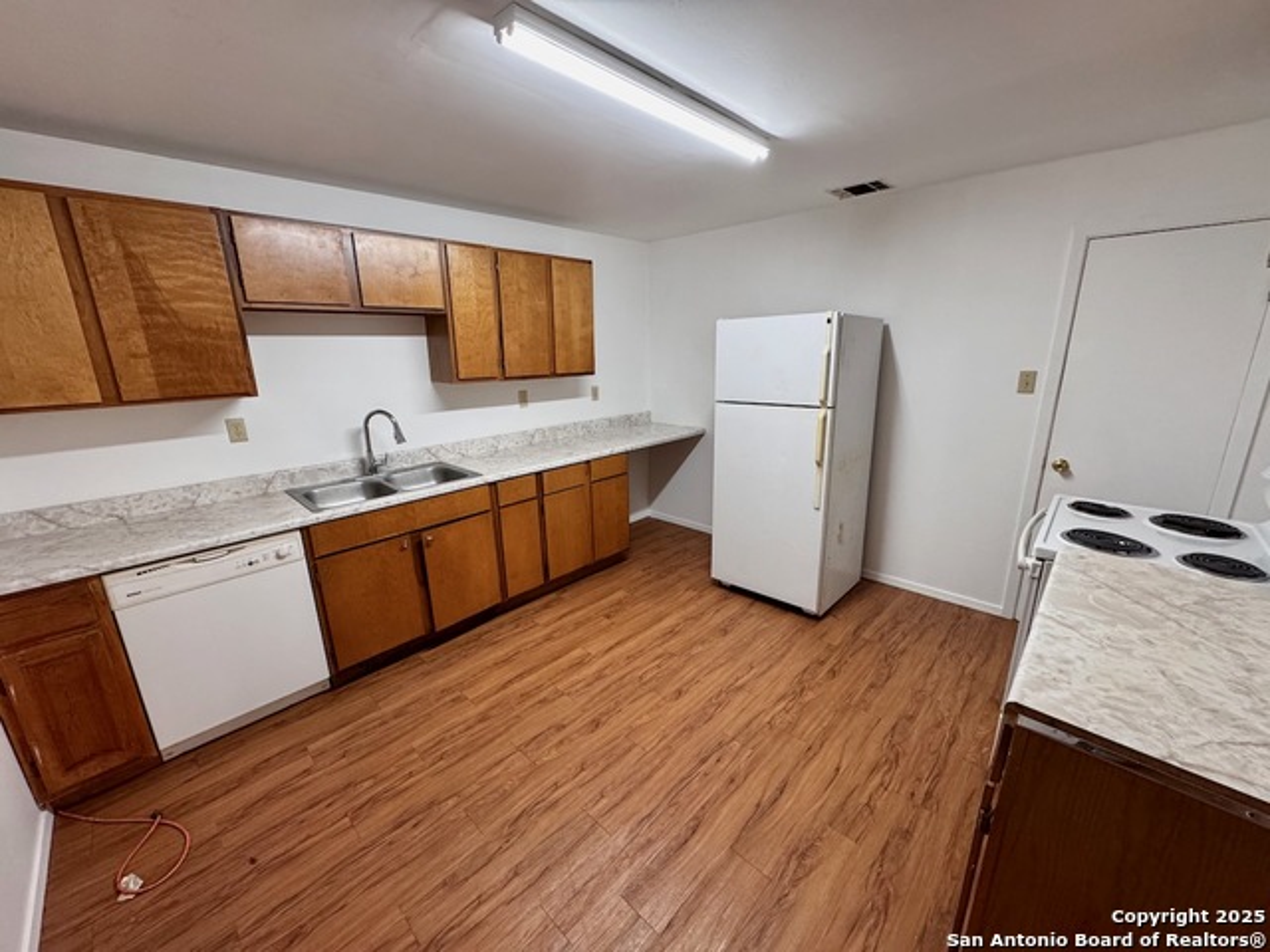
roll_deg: +0.3
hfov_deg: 102.1
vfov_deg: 85.7
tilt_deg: -14.6
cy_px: 476
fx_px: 514
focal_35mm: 14
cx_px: 635
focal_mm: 2.22
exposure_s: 1/120
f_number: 2.2
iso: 250
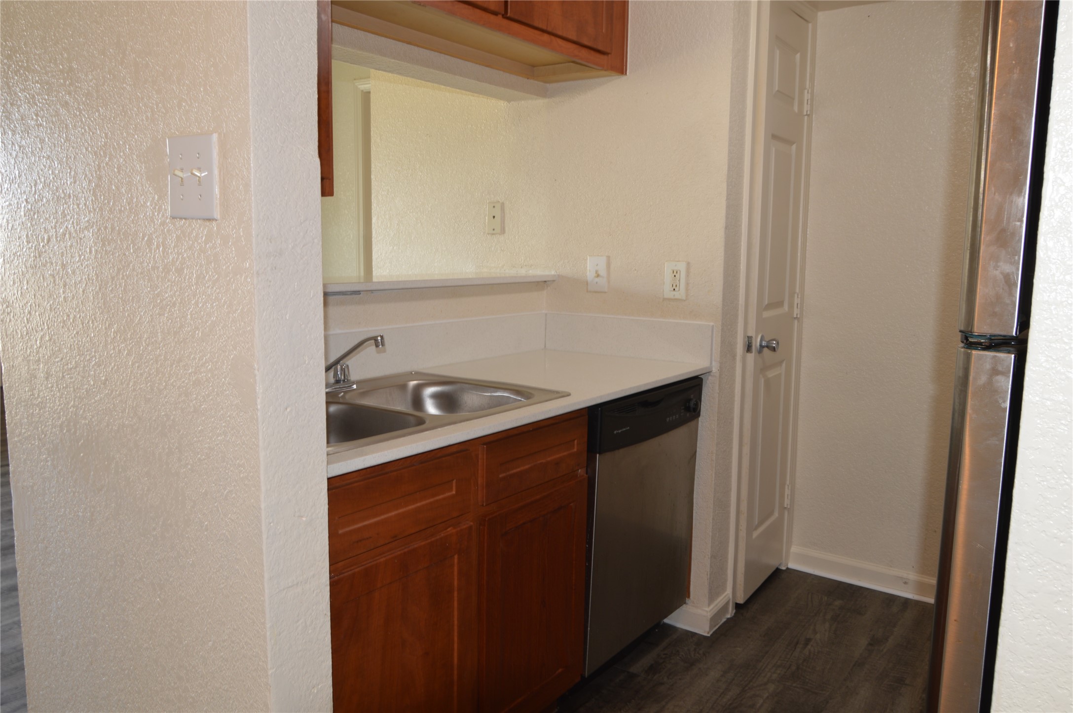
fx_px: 804
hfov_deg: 67.4
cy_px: 356
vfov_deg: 47.8
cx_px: 536
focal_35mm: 27
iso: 100
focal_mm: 18
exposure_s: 1/1.6
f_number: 13
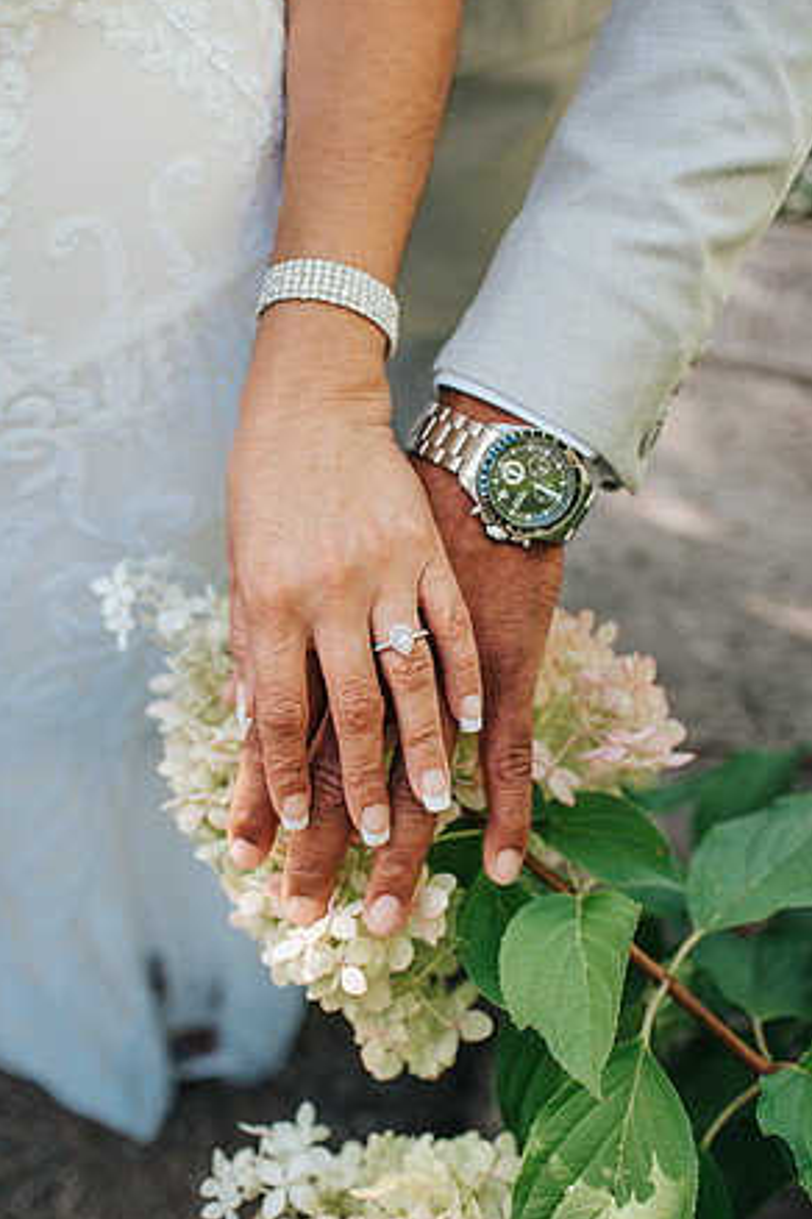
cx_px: 406
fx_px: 1218
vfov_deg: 53.1
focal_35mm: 36
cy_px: 610
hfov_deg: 36.9
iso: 560
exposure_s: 1/640
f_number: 3.2
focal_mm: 35
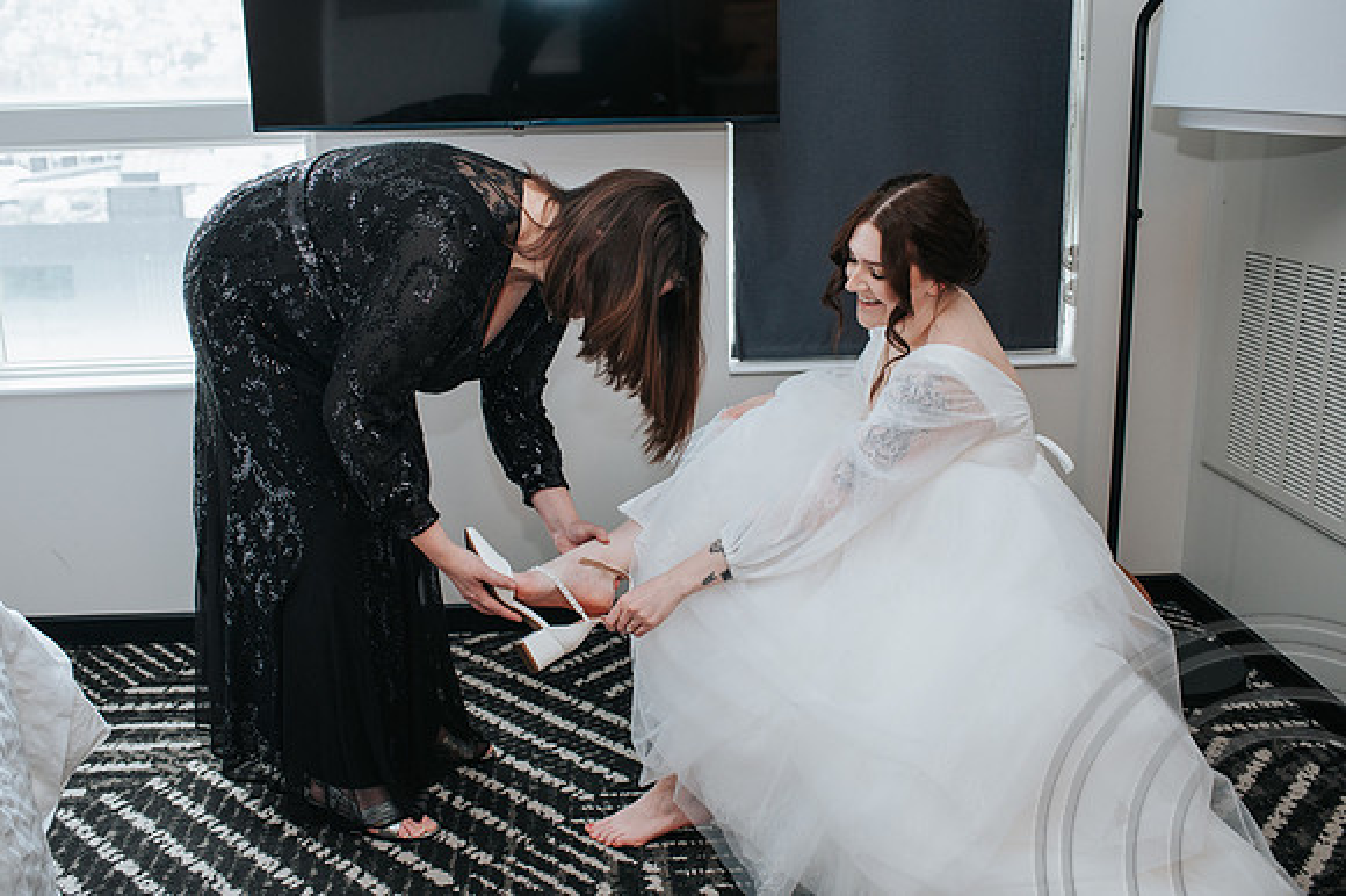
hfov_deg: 52.9
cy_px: 448
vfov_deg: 36.6
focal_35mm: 36
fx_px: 1354
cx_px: 649
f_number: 3.5
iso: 800
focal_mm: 35
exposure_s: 1/200
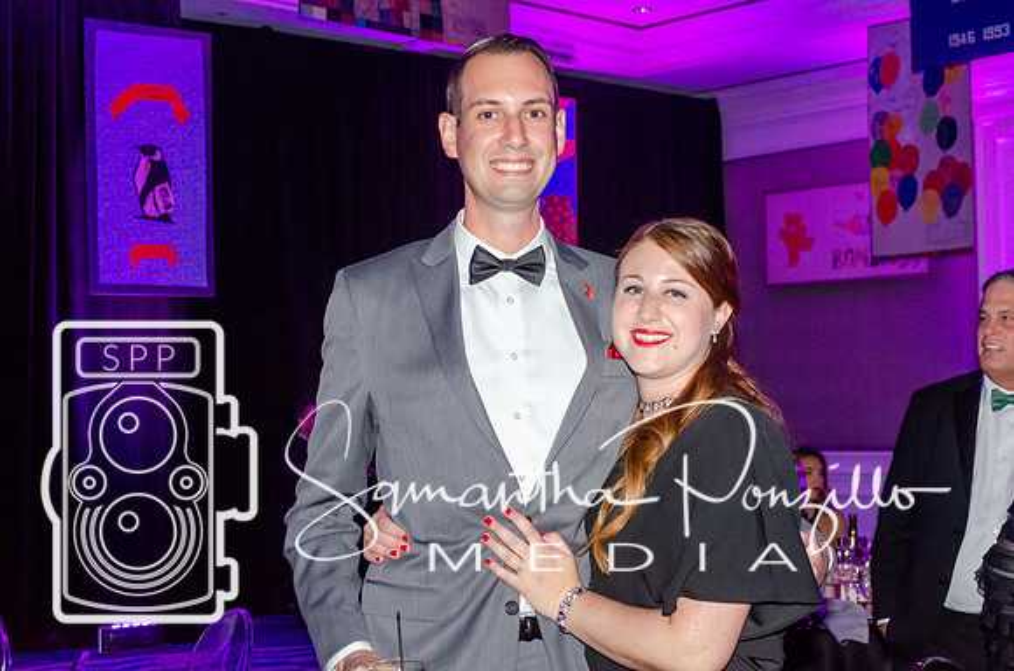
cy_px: 336
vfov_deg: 22.5
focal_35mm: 60
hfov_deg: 33.5
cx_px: 507
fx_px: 1686
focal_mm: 40
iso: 3200
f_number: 5.3
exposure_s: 1/60
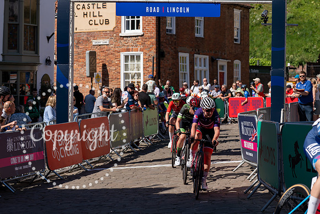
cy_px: 81
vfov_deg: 13.5
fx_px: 902
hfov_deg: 20.1
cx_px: 195
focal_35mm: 101
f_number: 4
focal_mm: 70
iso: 100
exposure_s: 1/1250
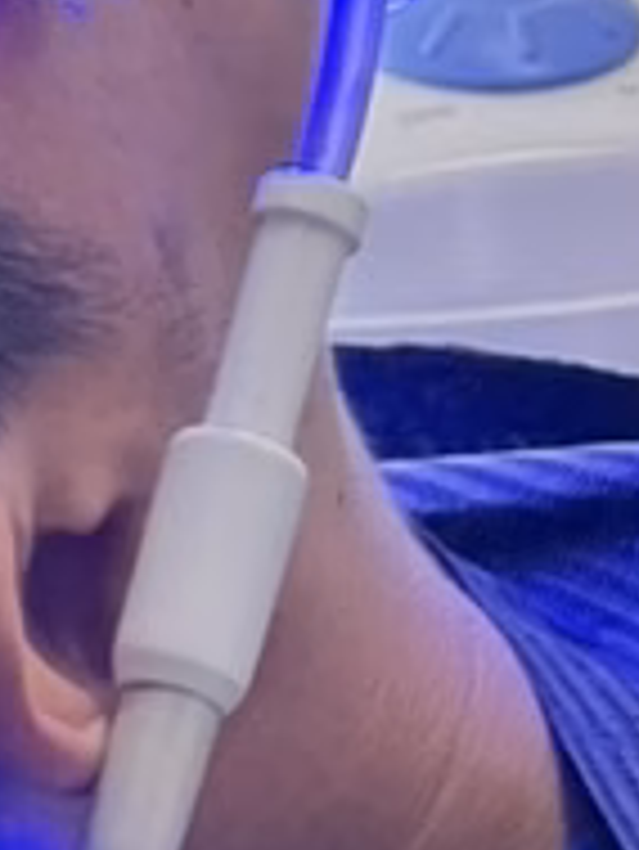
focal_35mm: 346
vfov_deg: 5.7
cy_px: 247
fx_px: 8506
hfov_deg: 4.3
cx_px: 50
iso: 100
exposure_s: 1/99
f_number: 2.2
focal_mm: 7.5
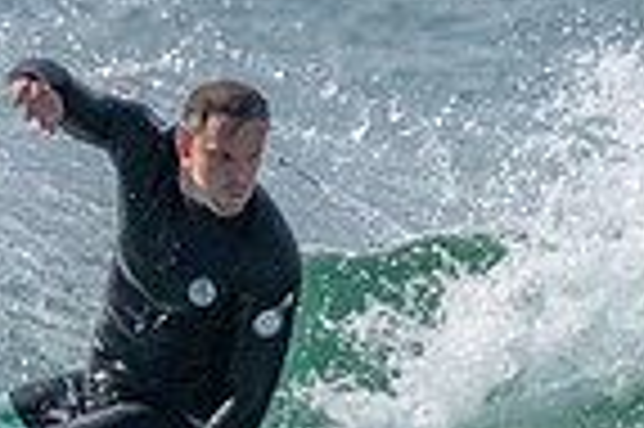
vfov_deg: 0.4
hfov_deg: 0.6
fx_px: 57965
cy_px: 556
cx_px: 207
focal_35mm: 3244
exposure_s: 1/1000
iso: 1400
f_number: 11
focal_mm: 800
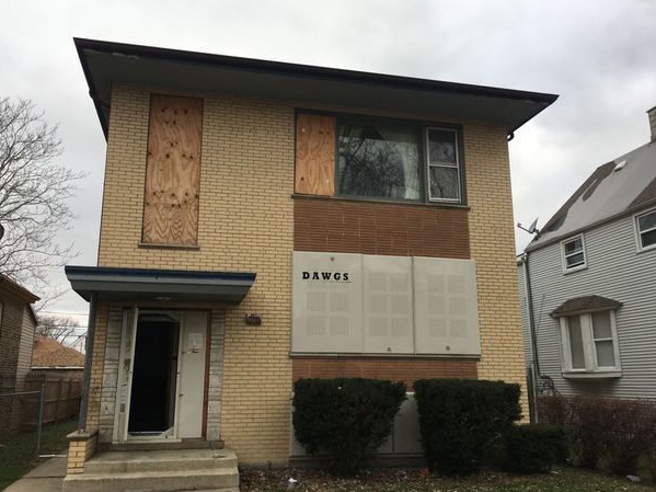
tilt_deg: +13.3
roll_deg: +0.5
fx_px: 587
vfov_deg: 45.4
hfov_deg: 58.4
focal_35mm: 31
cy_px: 248
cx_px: 320
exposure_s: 1/541
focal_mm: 4.15
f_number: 2.2
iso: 25
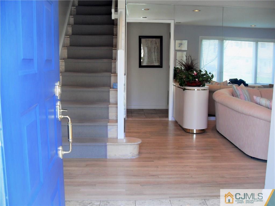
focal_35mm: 34
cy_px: 103
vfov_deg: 41.8
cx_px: 138
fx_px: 270
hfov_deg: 54.0
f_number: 2.8
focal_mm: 6.3
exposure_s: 1/45
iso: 100
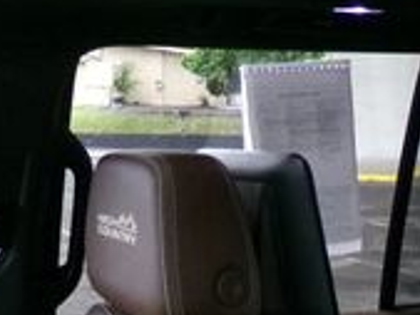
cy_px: -32
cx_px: 201
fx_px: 1105
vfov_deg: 15.8
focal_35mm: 91
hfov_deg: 21.5
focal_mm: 4.3
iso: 486
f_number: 3.7
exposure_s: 1/60
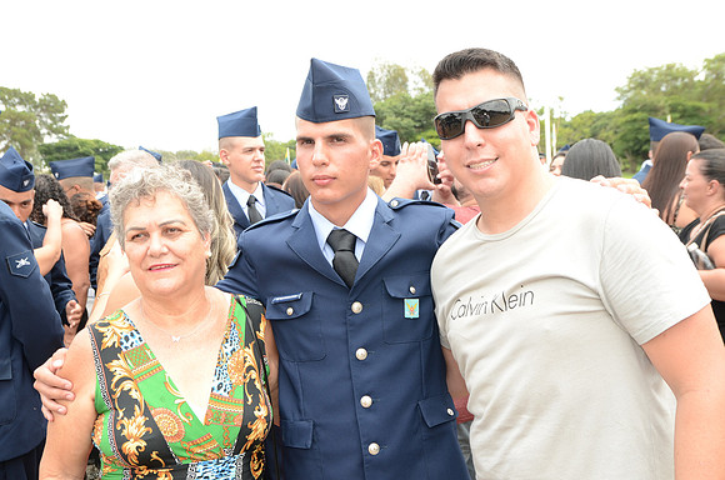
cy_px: 240
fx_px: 814
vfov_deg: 32.9
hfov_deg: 48.0
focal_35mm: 40
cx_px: 362
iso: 320
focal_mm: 27
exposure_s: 1/250
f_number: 6.3
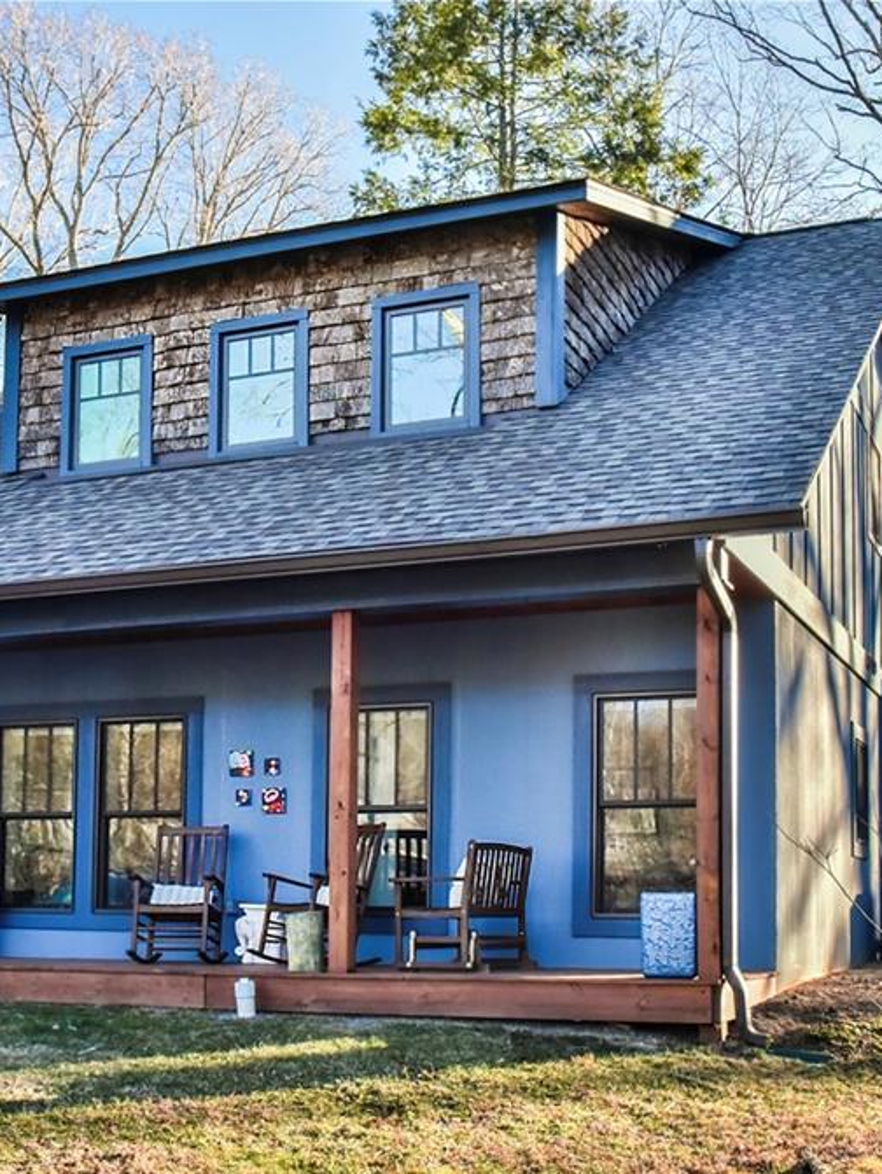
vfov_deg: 42.9
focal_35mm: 44
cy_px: 596
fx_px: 1493
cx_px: 360
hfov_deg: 32.8
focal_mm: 30
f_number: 14
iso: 4000
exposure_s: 1/160
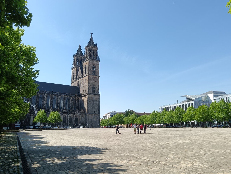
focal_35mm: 27
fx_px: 180
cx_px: 116
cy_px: 87
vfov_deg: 51.4
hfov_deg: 65.3
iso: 100
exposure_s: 1/741
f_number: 1.9
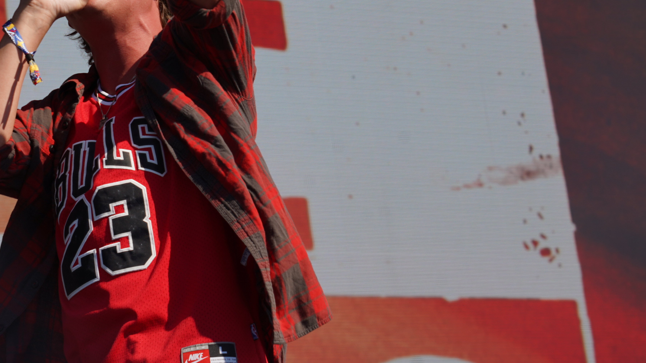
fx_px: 2826
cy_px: 79
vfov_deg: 7.3
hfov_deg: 13.0
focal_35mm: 165
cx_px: 175
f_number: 8
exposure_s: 1/400
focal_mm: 94
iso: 100
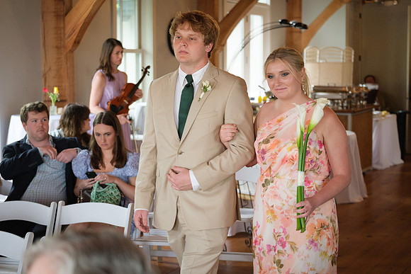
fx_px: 856
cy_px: 137
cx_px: 206
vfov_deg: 18.2
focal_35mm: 75
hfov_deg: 27.0
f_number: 2.8
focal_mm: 50
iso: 800
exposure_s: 1/125
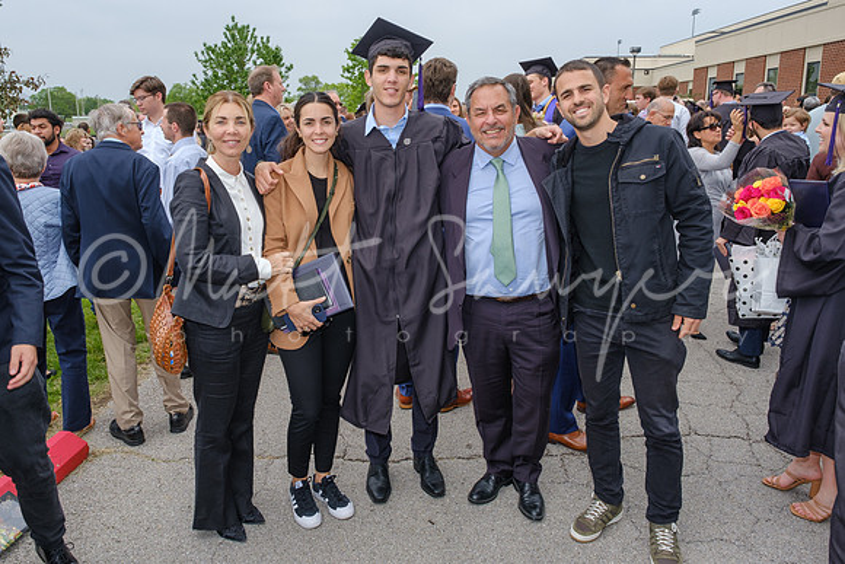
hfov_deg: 69.3
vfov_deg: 49.6
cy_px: 265
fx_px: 610
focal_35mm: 26
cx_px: 387
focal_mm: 16
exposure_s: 1/125
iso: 200
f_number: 8
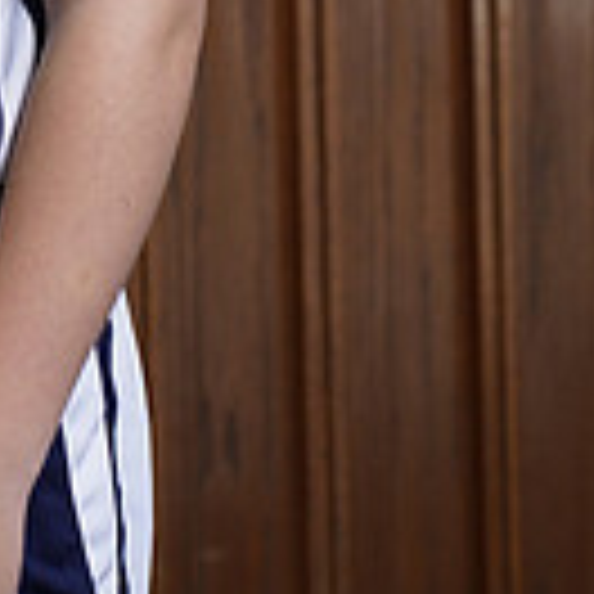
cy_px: -360
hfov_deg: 5.5
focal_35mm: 318
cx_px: -266
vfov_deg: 5.4
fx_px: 6174
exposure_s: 1/250
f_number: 5.6
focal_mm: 85
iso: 200
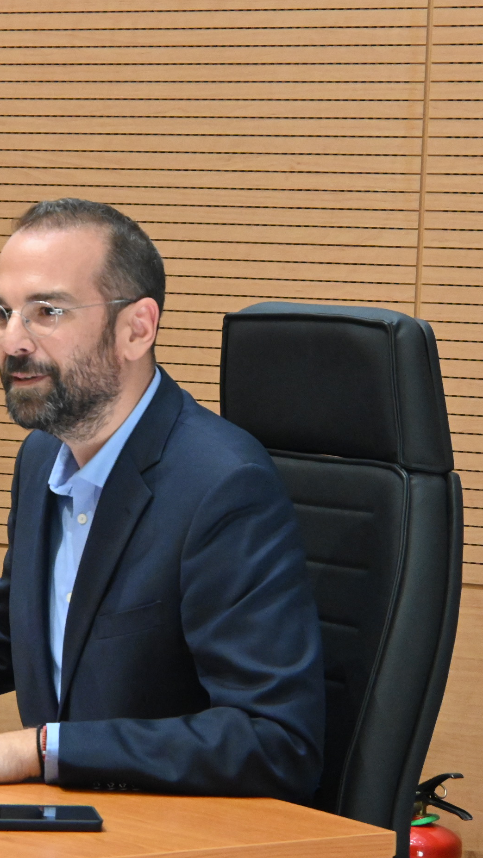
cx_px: 78
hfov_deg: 10.2
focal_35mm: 118
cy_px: 429
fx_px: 2686
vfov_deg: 18.2
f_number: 6.3
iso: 6400
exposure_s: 1/60
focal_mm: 50
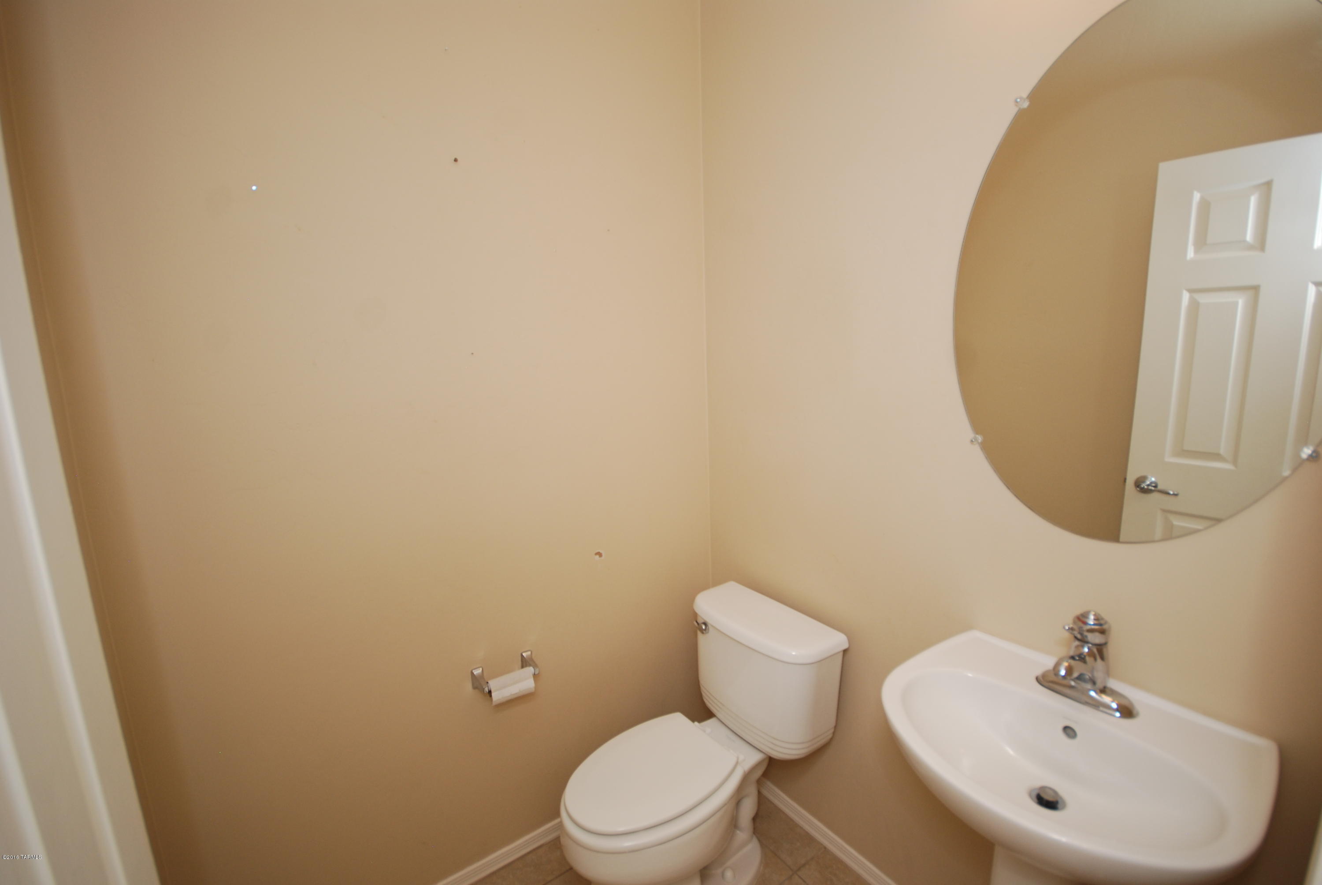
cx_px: 661
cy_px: 442
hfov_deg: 100.3
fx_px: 551
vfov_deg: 77.5
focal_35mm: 15
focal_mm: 10
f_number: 4
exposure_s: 1/60
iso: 200
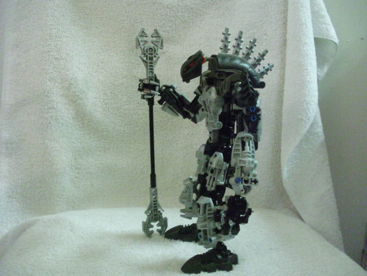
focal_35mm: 38
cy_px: 138
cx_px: 184
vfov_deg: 37.7
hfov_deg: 49.0
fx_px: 403
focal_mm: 6.3
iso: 1600
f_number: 3.1
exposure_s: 1/24
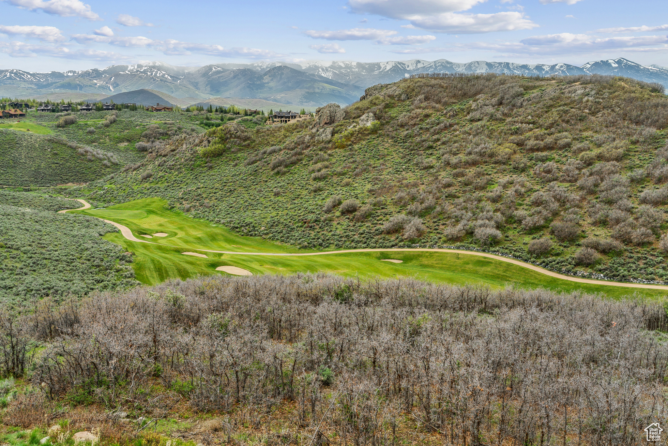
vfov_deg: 36.9
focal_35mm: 36
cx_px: 334
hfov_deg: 53.1
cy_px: 223
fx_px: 668
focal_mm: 36
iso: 640
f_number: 8
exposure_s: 1/100
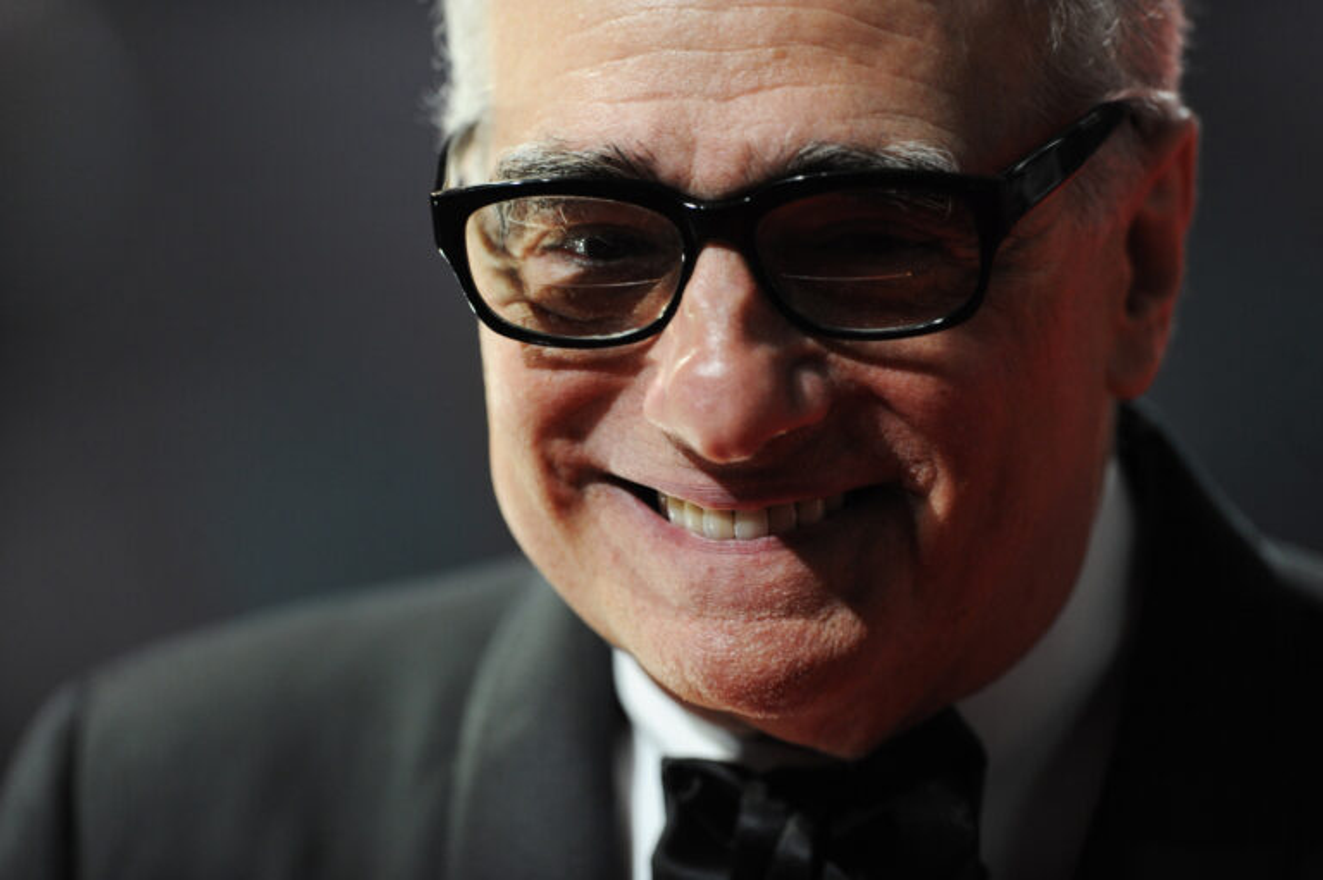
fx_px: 14690
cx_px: 662
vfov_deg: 3.4
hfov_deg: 5.2
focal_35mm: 400
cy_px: 440
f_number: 2.8
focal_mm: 400
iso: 1600
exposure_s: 1/500
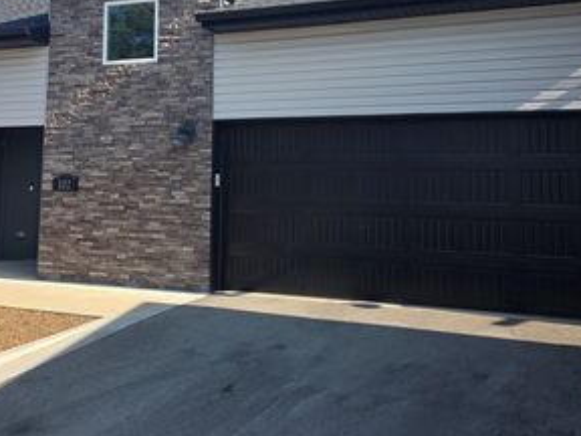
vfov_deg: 35.1
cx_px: 299
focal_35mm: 40
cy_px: 104
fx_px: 671
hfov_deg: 46.8
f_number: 1.7
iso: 80
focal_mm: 6.3
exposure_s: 1/2497
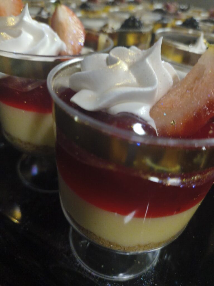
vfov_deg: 69.4
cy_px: 143
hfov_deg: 54.9
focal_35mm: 25
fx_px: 206
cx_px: 107
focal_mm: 4.68
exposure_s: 1/30
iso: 2930
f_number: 1.7
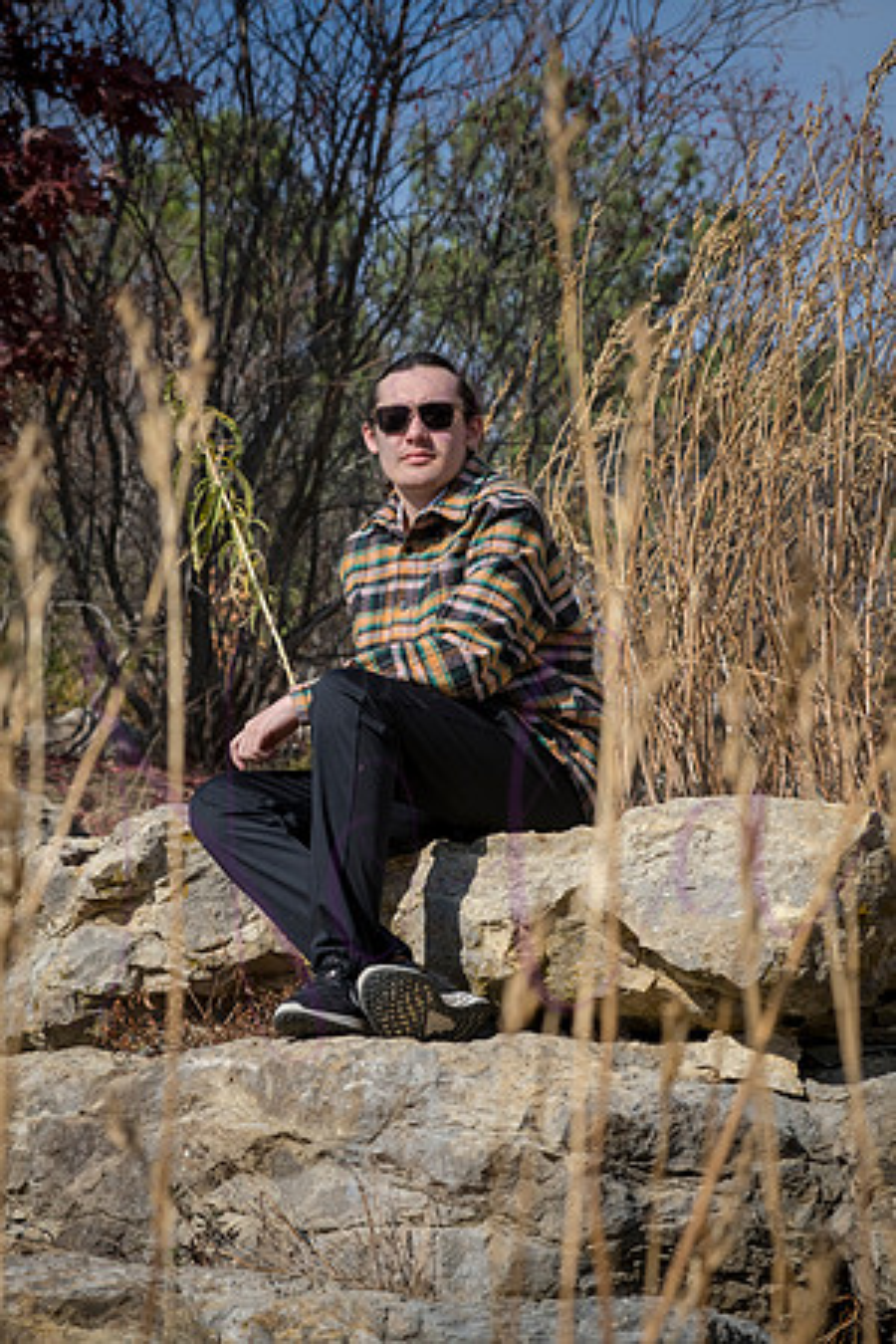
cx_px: 448
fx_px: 4181
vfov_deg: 18.3
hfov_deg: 12.2
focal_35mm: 112
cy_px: 672
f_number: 10
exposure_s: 1/800
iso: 400
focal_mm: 112
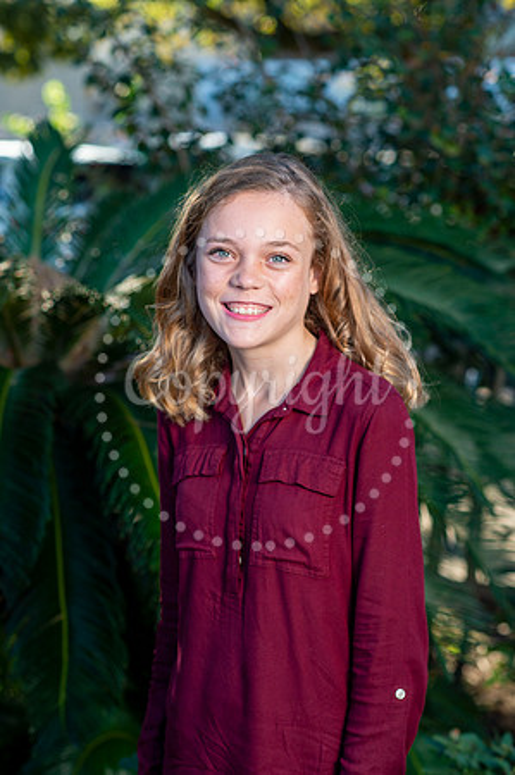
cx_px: 258
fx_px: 1828
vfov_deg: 23.9
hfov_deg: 16.0
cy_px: 388
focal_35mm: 85
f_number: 4
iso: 200
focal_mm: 85
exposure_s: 1/160
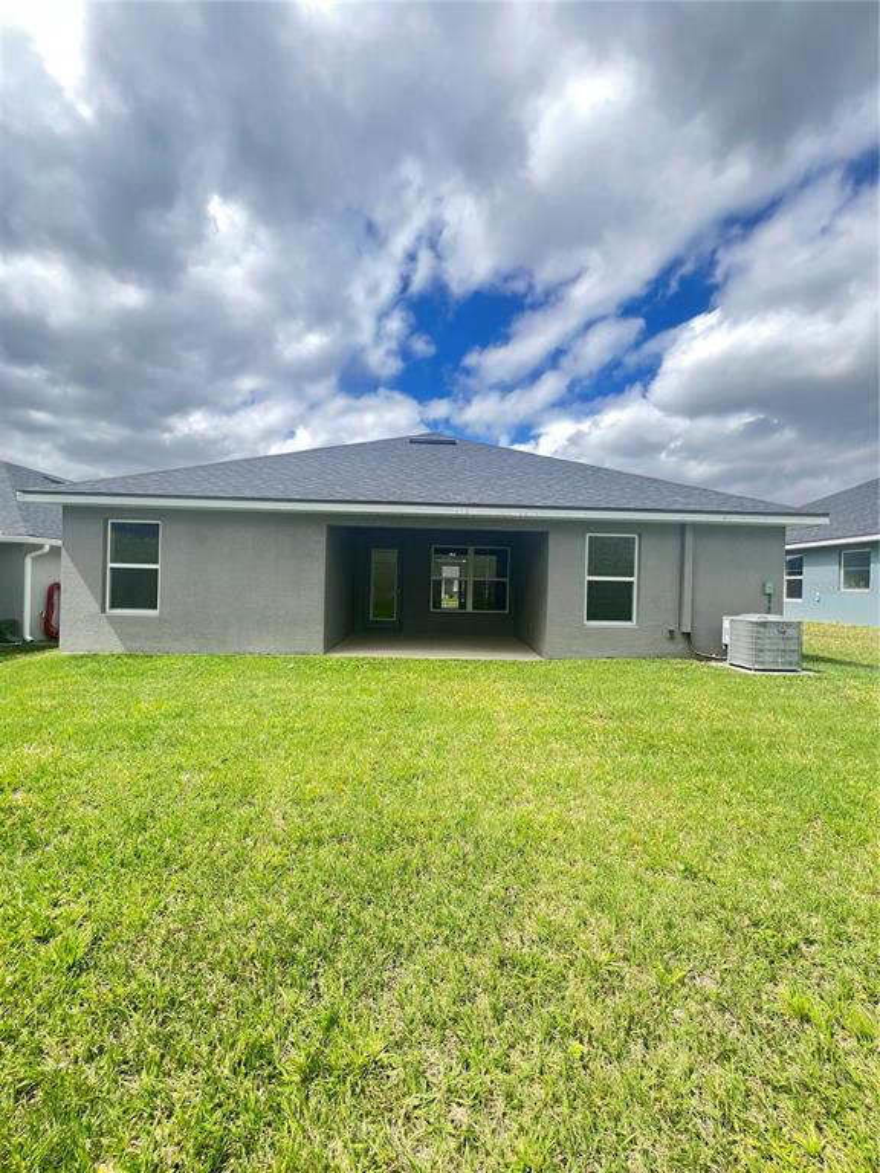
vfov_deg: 106.2
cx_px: 440
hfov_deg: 89.9
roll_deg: -0.9
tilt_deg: +2.0
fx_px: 441
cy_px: 586
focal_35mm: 13
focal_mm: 1.57
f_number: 1.8
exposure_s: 1/340
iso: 32
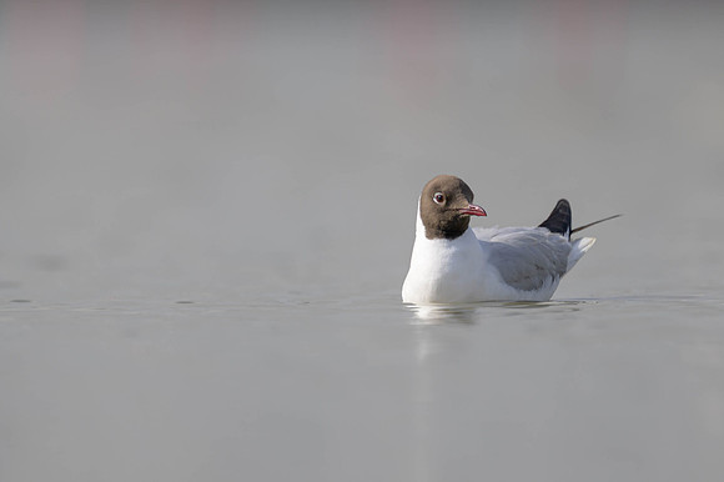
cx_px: 352
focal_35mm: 1098
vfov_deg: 1.3
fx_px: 22078
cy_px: 175
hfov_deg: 1.9
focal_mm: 560
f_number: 4
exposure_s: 1/1250
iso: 72
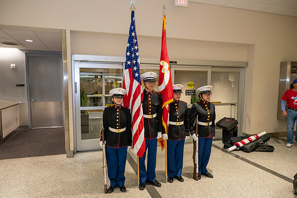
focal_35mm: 26
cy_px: 106
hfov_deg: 70.0
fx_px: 212
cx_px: 146
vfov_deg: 50.0
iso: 6400
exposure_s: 1/160
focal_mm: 24
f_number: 5
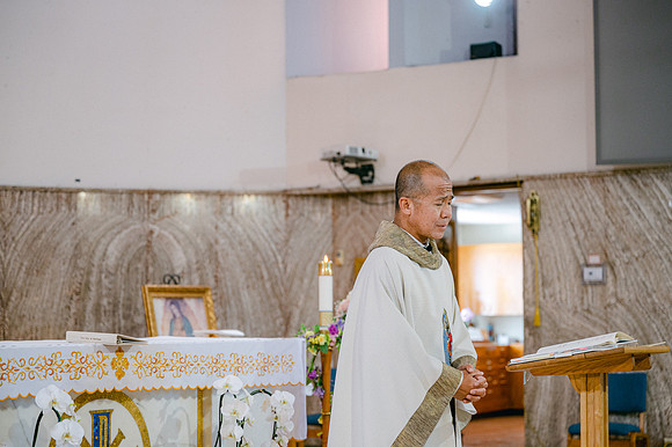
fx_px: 1356
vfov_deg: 18.7
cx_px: 336
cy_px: 224
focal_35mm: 73
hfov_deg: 27.8
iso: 1000
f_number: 2.8
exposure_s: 1/125
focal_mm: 70
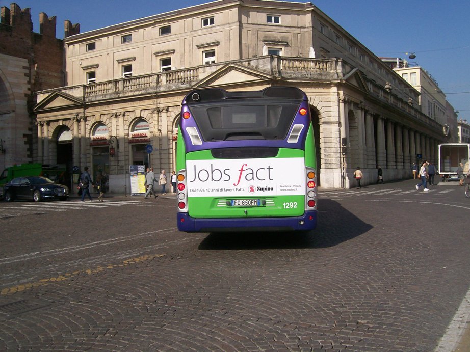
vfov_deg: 39.6
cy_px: 176
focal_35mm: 36
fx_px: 489
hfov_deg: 51.4
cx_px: 235
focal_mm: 6
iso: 80
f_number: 4.8
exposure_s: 1/1007
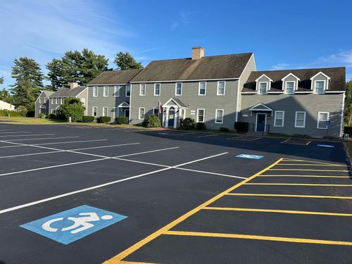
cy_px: 132
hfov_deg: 67.3
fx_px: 264
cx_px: 176
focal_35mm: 26
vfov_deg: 53.1
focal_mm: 5.7
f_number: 1.5
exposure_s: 1/2404
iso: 50
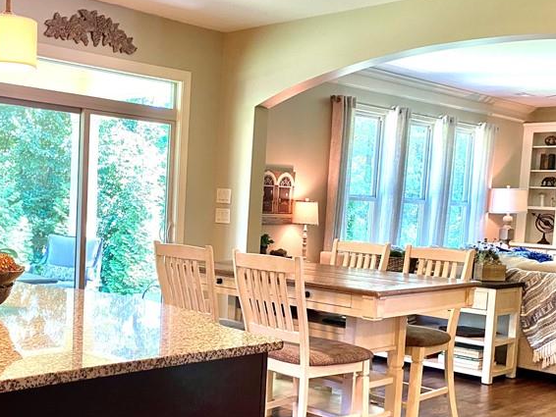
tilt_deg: -4.3
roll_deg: -2.7
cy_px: 269
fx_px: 755
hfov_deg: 39.7
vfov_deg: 30.7
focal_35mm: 47
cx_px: 165
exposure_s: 1/60
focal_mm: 4.25
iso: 160
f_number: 1.8
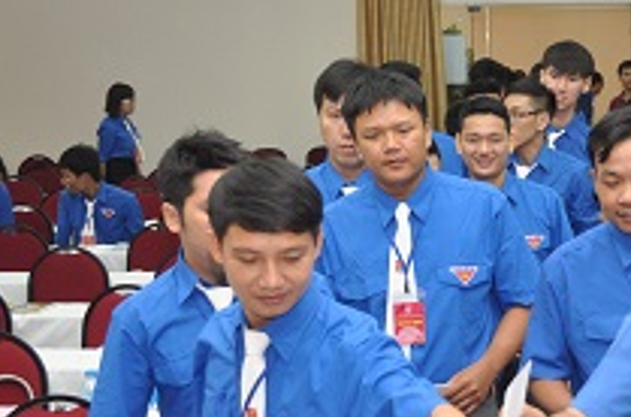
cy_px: 388
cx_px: 577
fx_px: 1800
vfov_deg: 13.1
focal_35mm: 103
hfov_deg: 19.5
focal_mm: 32
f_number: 4
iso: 800
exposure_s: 1/60
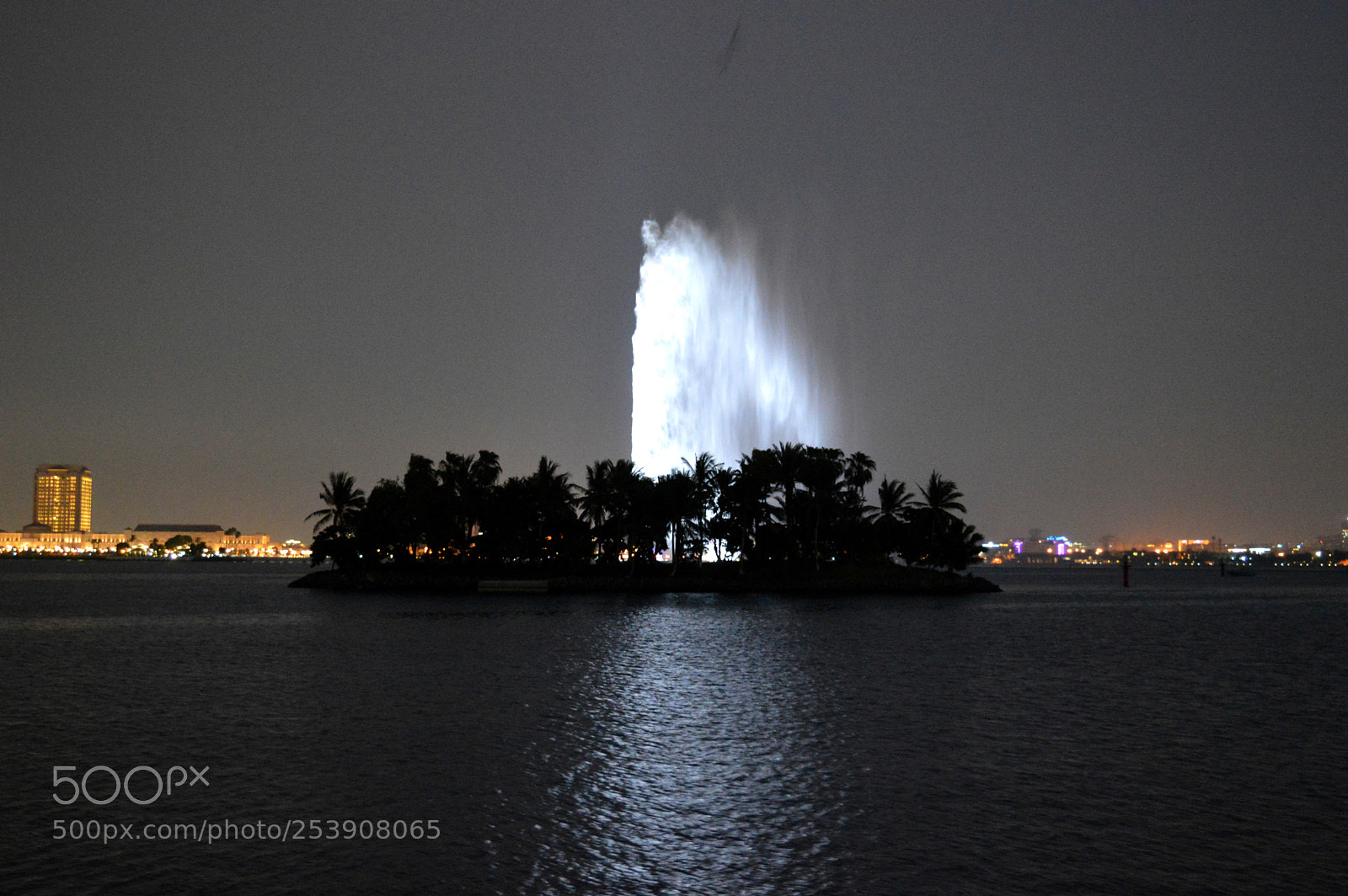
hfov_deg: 42.4
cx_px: 674
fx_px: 1740
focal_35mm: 46
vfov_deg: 28.9
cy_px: 448
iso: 3200
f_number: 4.2
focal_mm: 31
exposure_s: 1/10
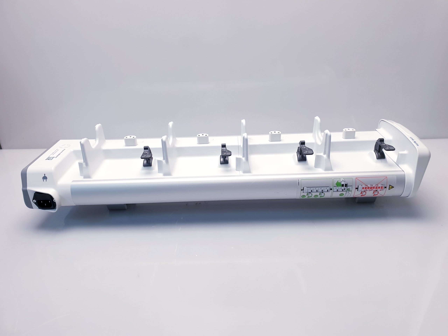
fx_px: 336
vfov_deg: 53.1
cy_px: 168
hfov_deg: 67.3
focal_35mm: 26
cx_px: 224
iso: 100
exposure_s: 1/100
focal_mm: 4.3
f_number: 2.4
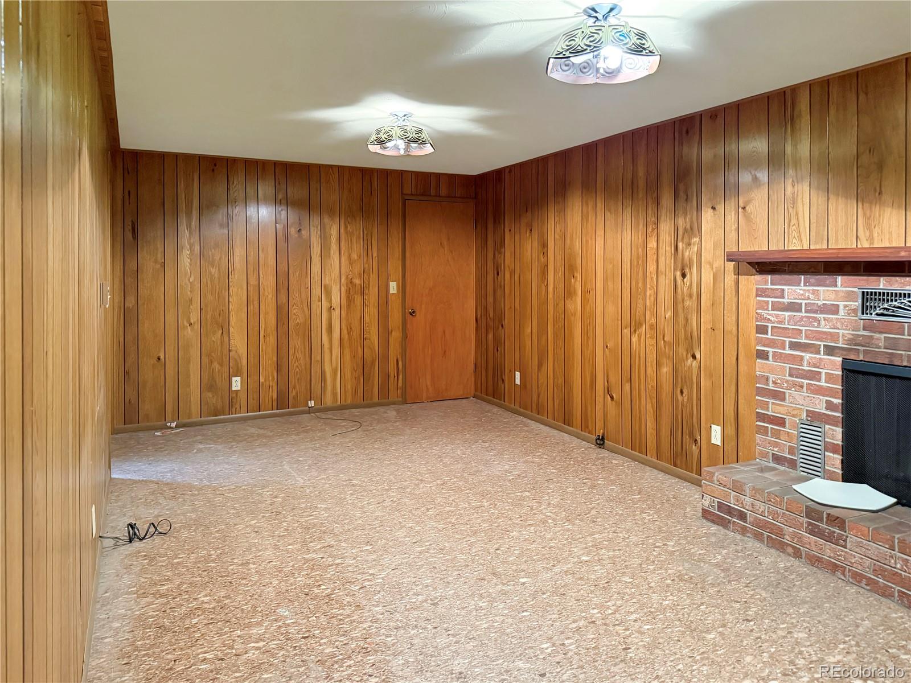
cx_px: 456
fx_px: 632
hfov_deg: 71.6
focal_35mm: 24
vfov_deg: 56.8
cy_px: 342
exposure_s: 1/40
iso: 1000
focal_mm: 6.76
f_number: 1.78
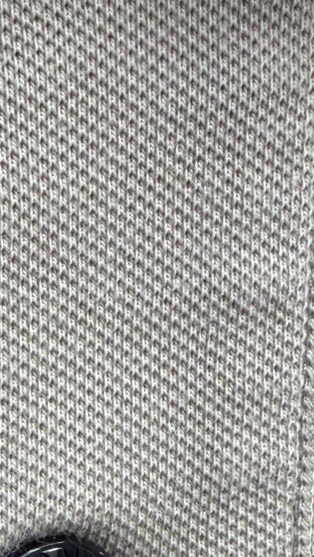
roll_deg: +0.4
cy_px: 380
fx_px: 1214
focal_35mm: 82
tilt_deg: -7.8
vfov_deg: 25.7
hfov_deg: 14.7
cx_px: 108
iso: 125
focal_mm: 2.22
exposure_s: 1/100
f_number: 2.2
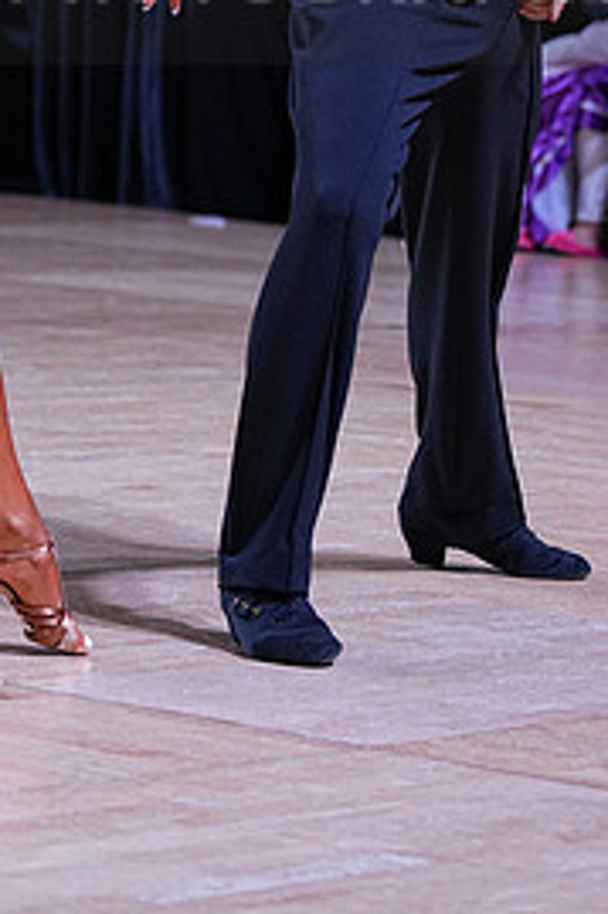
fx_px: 5580
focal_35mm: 220
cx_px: 216
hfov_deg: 6.2
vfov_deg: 9.3
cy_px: -48
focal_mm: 102
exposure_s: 1/500
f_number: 4
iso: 1600
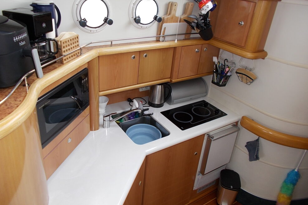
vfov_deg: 46.2
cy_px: 87
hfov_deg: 65.5
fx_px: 239
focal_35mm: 28
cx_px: 150
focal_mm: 4.6
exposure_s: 1/40
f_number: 3.2
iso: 80
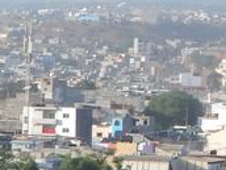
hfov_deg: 5.2
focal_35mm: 363
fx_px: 2370
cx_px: -374
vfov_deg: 4.1
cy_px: 99
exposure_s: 1/500
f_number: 4
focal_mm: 10.9
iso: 125
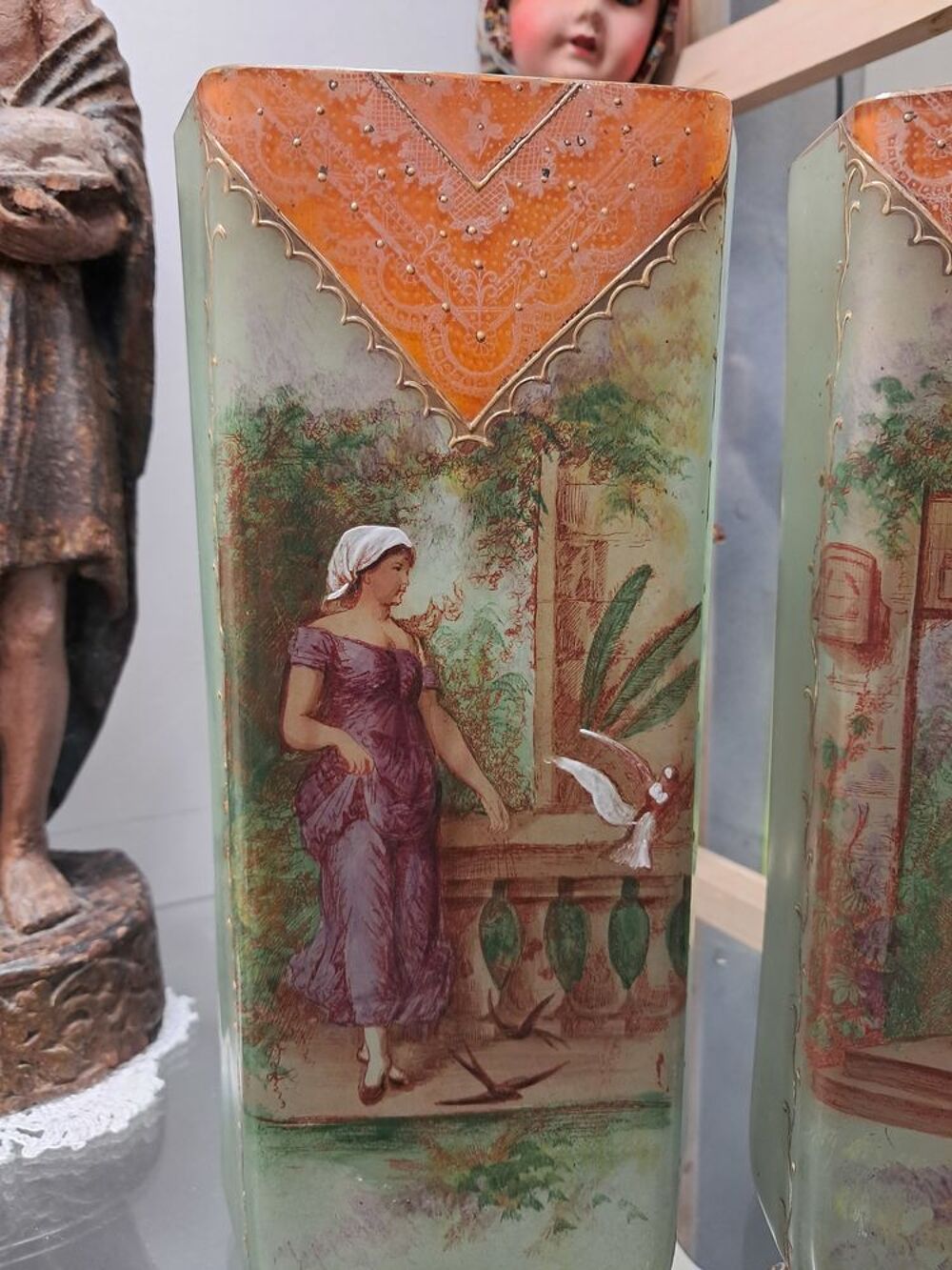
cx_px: 476
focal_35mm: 27
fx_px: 990
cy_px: 635
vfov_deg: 65.3
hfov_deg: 51.4
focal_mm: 4
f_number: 1.8
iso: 250
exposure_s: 1/50
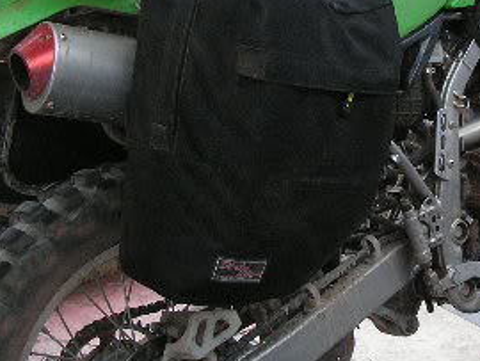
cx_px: 393
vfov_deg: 16.4
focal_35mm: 90
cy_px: 108
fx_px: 1249
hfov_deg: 21.4
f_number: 3.3
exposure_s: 1/45
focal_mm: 6.3
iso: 160
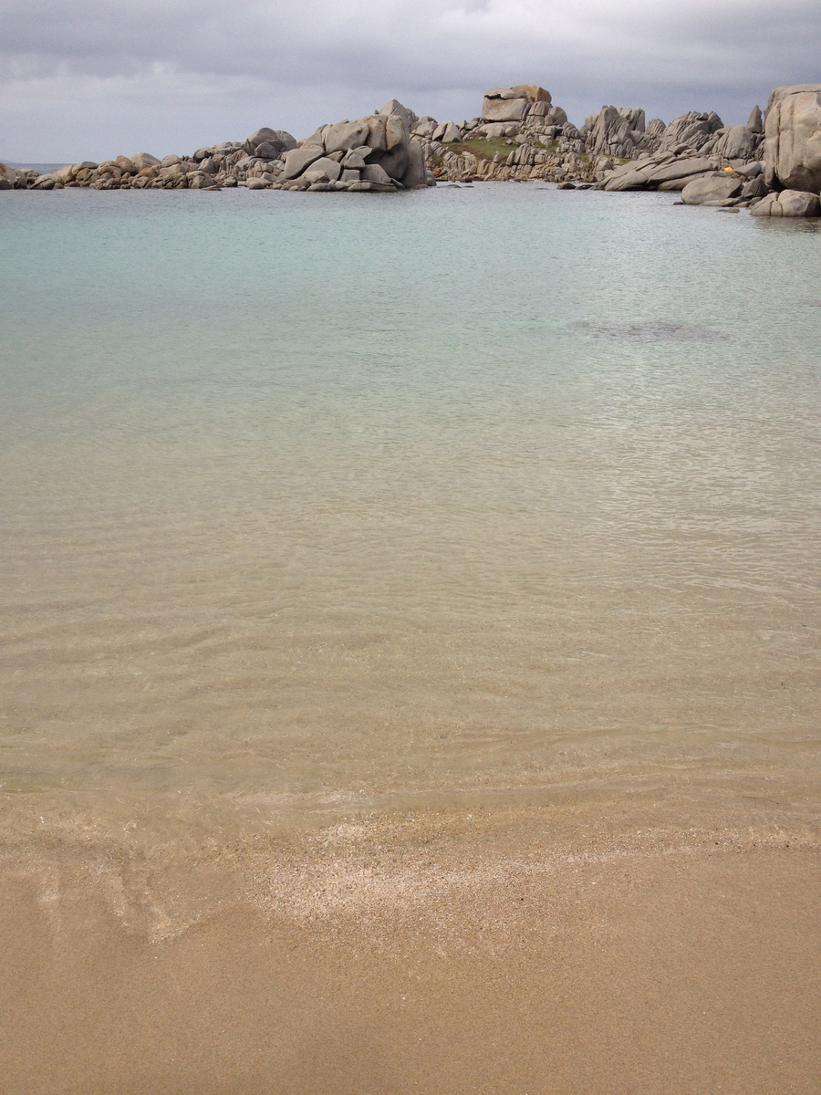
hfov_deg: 40.7
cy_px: 548
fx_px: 1107
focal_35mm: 35
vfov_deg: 52.6
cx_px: 410
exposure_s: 1/1577
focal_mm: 4.28
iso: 64
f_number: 2.4
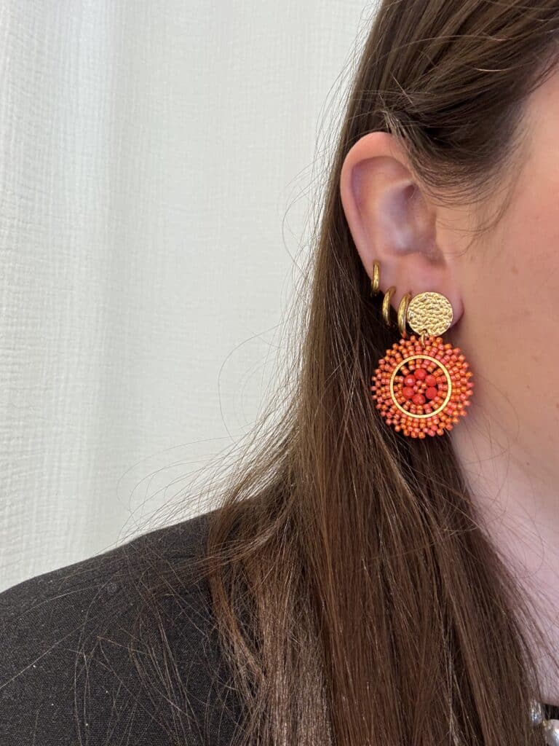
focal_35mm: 30
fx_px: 646
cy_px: 373
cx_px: 280
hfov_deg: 46.8
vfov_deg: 60.0
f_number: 1.9
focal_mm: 2.69
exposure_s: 1/50
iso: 50
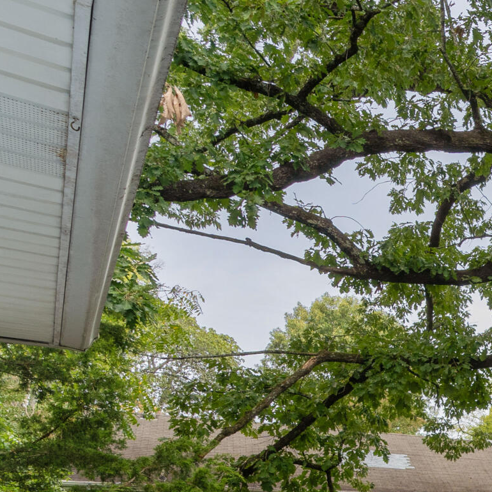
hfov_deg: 22.5
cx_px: 834
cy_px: 598
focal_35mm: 53
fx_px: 852
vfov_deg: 28.0
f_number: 7.1
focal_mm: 16
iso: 320
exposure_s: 1/125
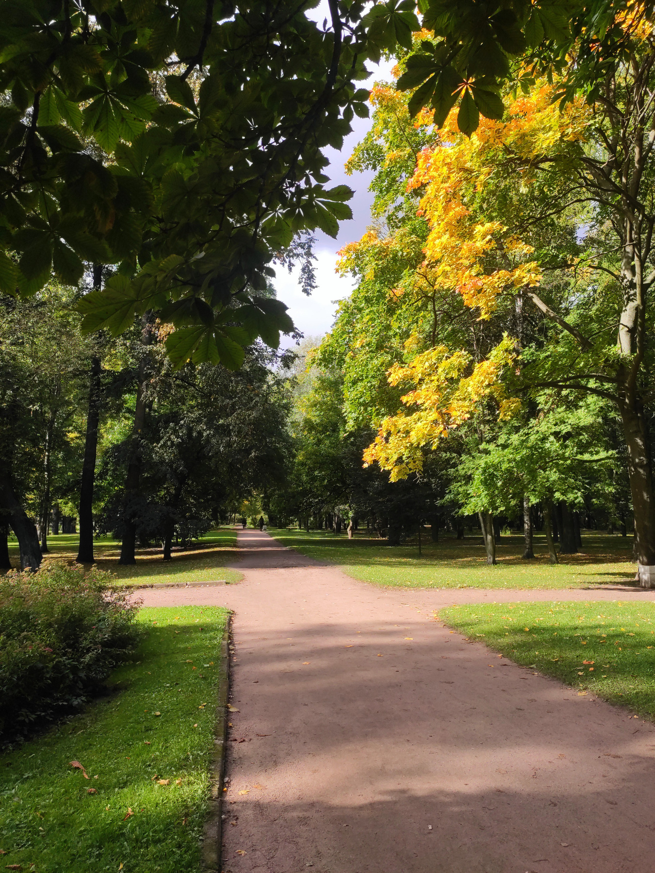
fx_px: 656
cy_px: 436
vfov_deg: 67.3
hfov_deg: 53.1
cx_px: 328
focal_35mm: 26
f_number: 1.75
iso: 112
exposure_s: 1/637
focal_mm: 4.77
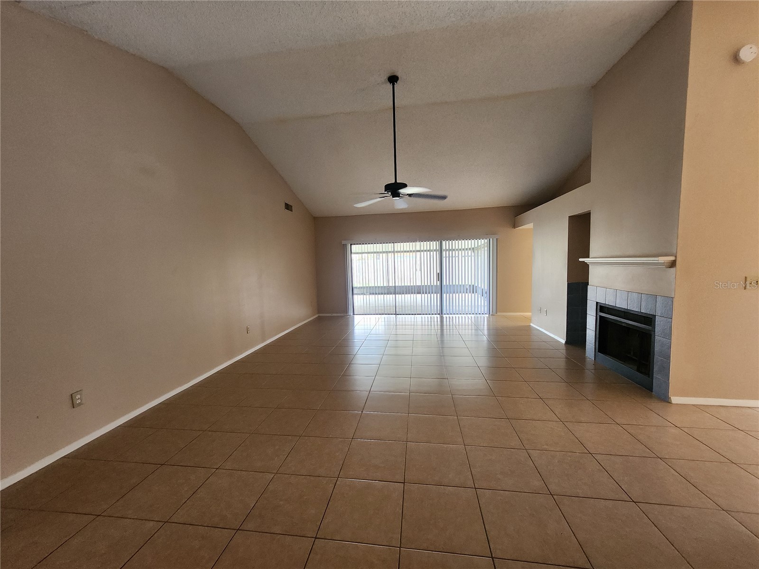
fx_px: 285
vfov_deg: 89.9
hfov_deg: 106.2
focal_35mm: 13
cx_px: 380
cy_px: 284
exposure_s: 1/40
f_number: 2.2
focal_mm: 1.74
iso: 320
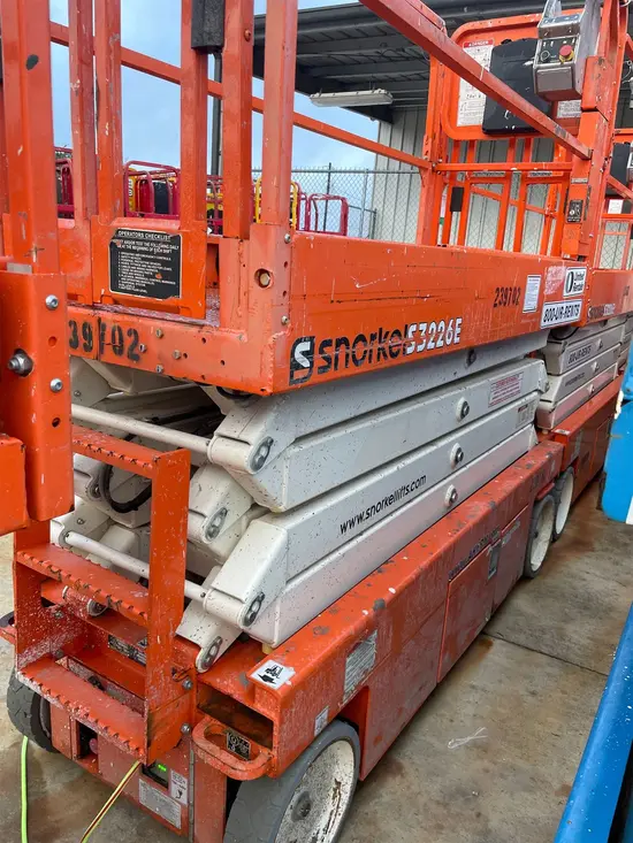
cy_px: 422
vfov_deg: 67.3
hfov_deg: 53.1
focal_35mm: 26
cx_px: 316
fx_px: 634
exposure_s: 1/121
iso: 100
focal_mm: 4.2
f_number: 1.6
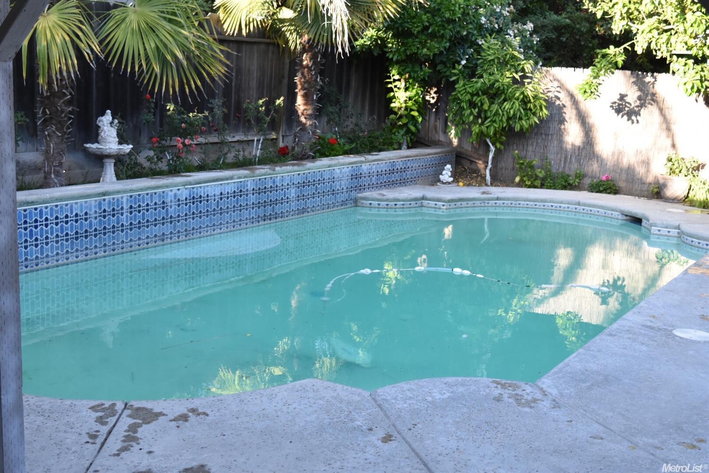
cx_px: 354
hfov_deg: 41.1
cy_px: 236
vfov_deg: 28.1
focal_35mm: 48
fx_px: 945
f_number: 7.1
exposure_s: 1/200
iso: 800
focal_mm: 32
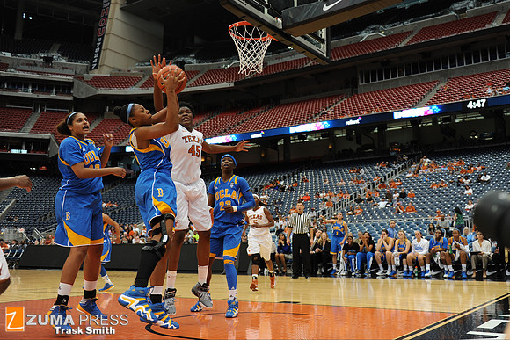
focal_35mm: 32
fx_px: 453
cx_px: 255
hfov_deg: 58.7
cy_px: 170
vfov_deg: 41.1
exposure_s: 1/1250
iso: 1000
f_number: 2.8
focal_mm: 32
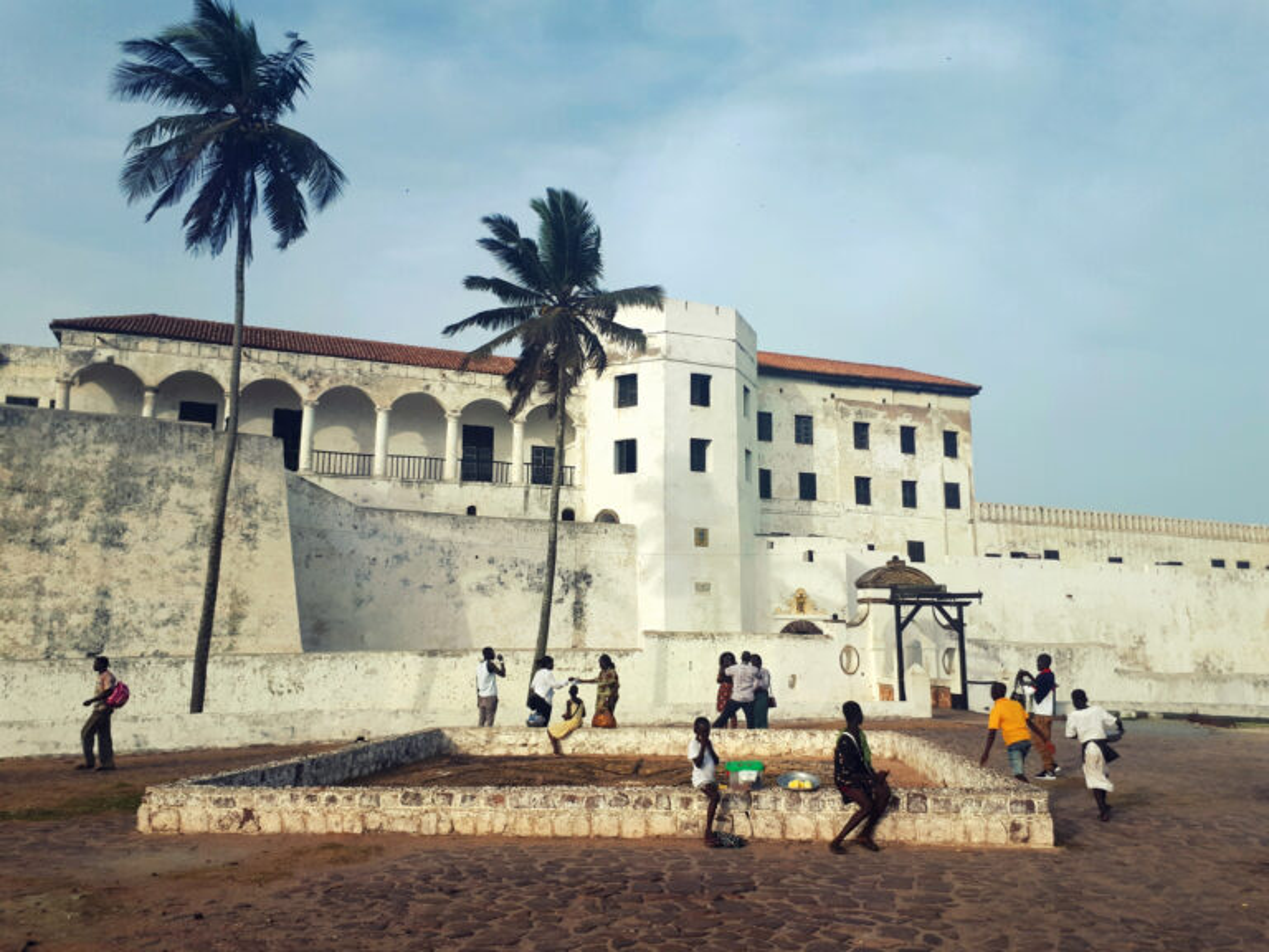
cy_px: 476
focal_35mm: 27
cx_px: 634
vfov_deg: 51.4
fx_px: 990
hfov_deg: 65.3
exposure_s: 1/1449
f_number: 1.9
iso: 40
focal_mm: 3.6
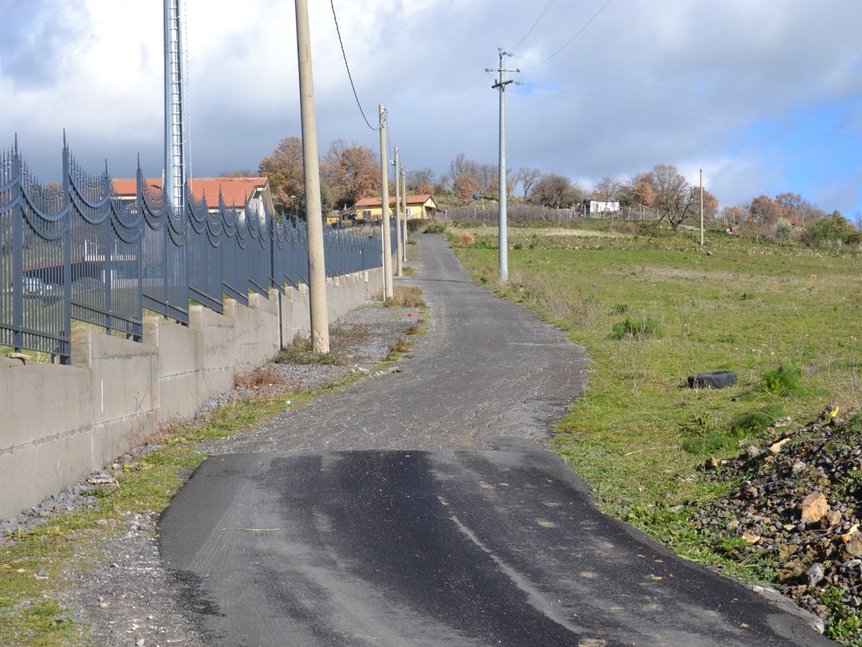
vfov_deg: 22.3
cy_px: 321
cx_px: 454
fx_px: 1644
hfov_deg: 29.4
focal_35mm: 66
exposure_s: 1/320
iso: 100
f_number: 8
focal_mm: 40
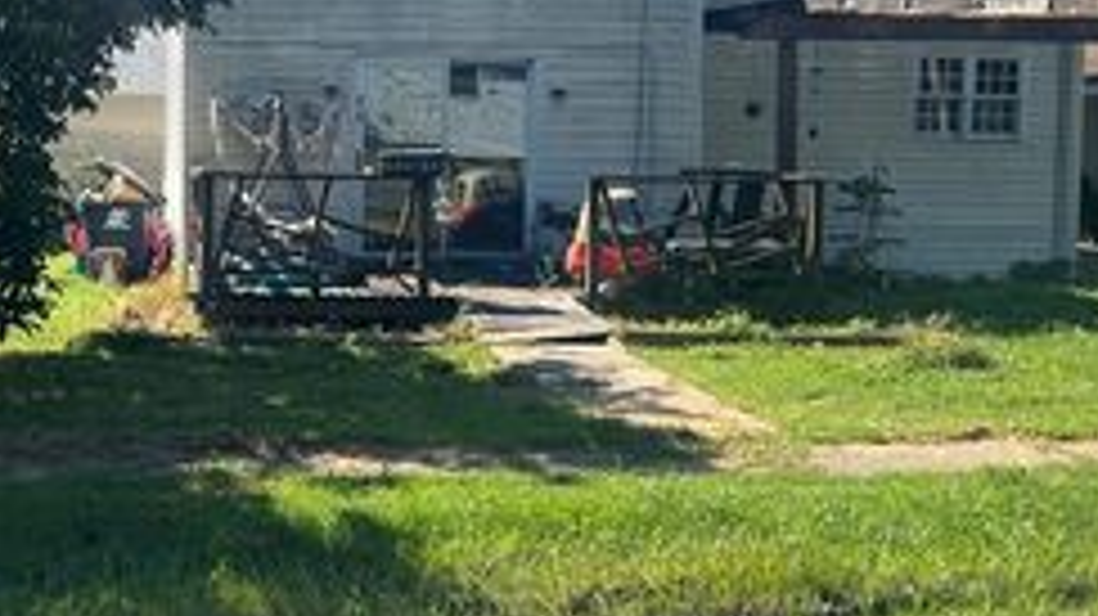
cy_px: 182
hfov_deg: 35.1
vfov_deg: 20.6
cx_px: 256
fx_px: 1688
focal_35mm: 58
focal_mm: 5.7
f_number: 1.5
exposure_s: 1/1901
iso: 50
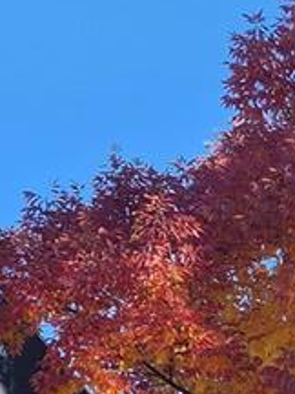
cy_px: 516
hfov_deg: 10.4
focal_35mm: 128
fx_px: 1454
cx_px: 645
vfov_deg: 14.7
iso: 16
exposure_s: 1/180
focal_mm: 6.4
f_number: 1.8
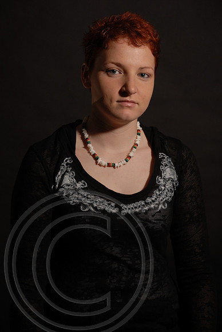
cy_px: 166
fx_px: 1038
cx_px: 111
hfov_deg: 12.2
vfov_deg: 18.2
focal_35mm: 112
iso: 100
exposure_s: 1/125
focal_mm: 75
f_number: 5.6
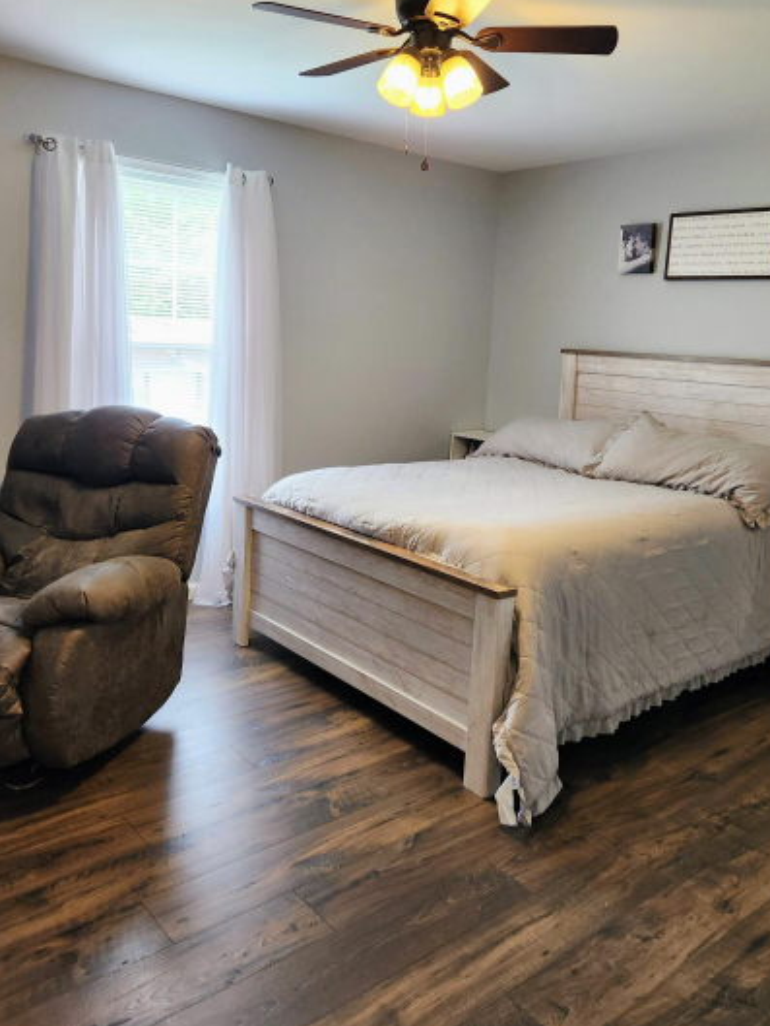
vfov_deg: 61.5
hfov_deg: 48.2
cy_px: 461
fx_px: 860
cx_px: 407
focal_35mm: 29
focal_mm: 5.4
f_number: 1.8
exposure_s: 1/120
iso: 200
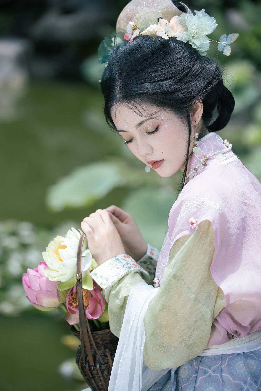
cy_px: 196
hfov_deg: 15.2
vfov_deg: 22.6
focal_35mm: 90
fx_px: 979
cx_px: 130
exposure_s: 1/1600
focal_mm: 90
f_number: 2.8
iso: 100
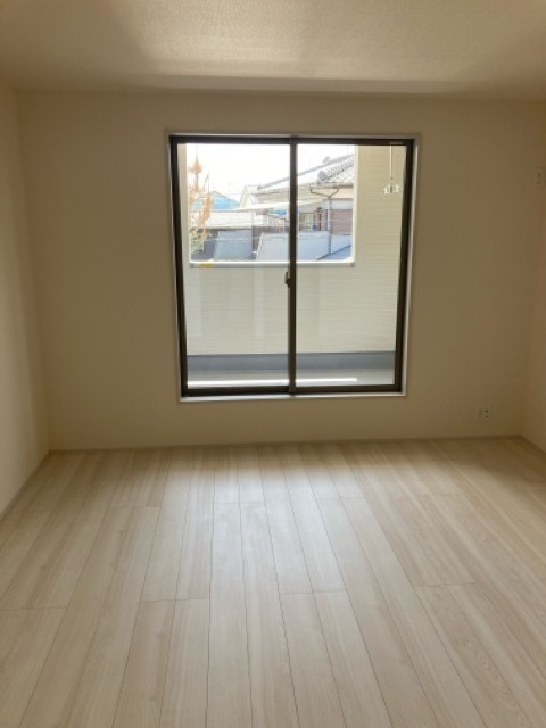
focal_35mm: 28
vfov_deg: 63.4
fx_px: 589
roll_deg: +0.3
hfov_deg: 49.7
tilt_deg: -12.9
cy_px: 364
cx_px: 273
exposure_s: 1/121
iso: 32
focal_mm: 3.99
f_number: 1.8
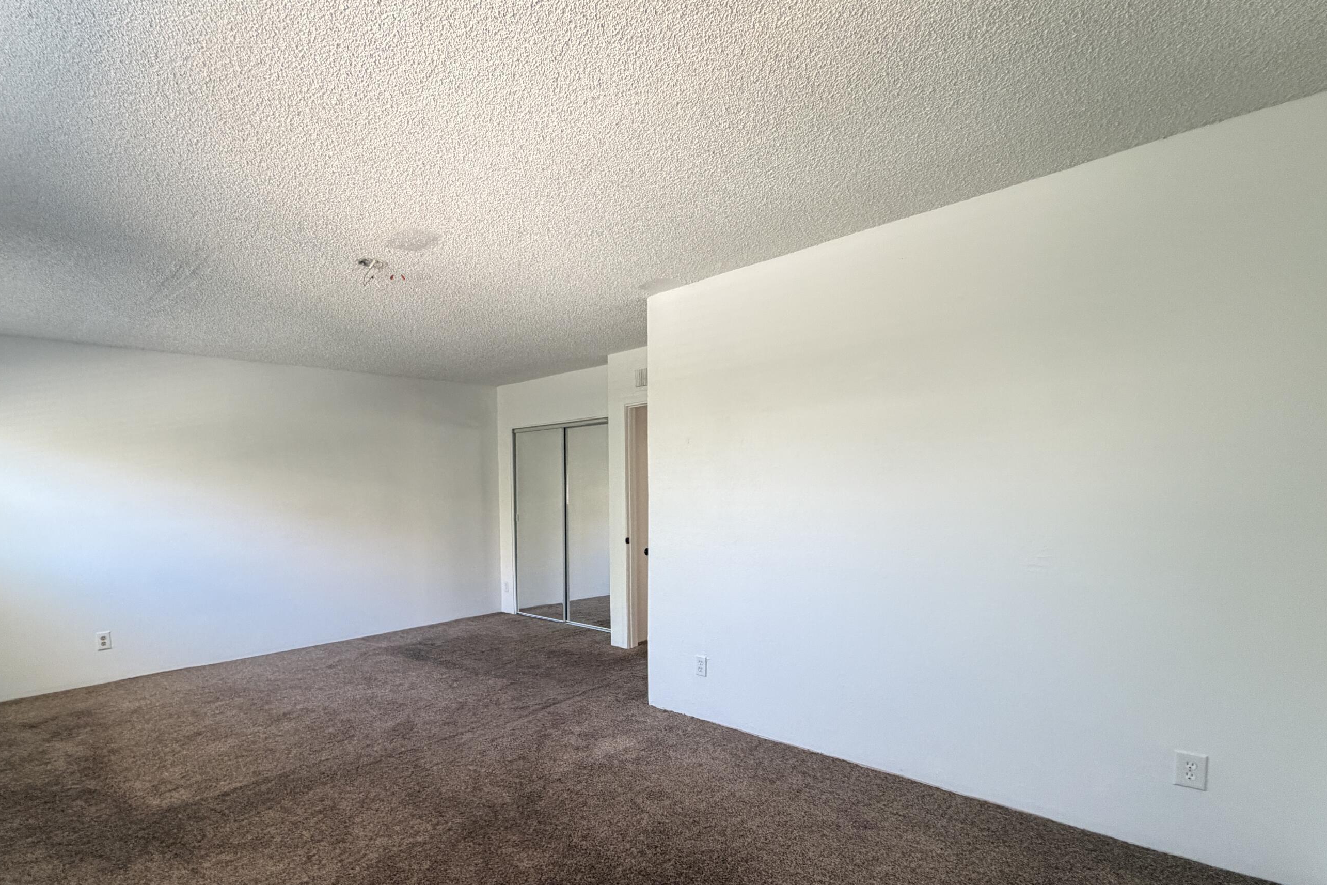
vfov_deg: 69.3
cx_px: 595
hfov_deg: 93.0
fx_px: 627
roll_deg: +1.0
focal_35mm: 17
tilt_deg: -4.8
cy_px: 553
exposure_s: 1/60
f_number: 2.2
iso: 400
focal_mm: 2.22
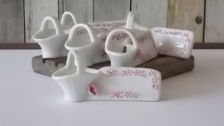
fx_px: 499
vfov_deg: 14.4
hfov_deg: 25.3
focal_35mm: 84
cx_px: 111
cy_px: 45
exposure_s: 1/40
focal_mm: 13.5
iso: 800
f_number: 5.8
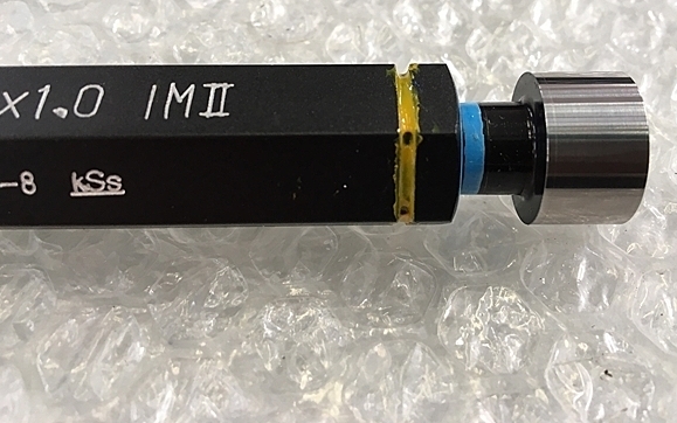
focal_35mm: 34
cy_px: 152
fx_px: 627
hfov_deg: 56.7
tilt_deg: -55.9
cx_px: 360
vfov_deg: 37.0
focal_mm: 4.15
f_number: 2.2
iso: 25
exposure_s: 1/30
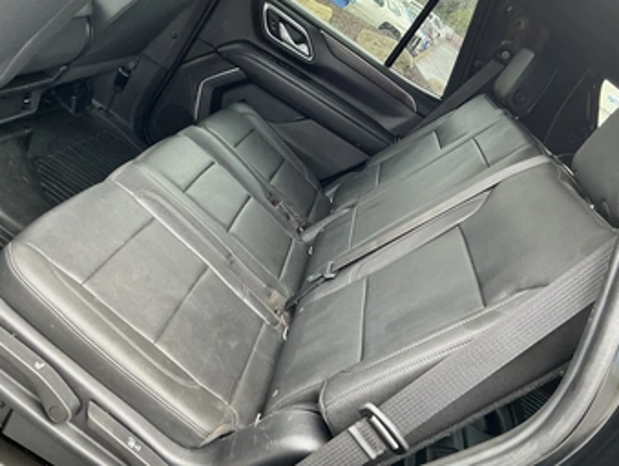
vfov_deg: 43.0
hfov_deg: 55.3
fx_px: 591
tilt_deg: -21.0
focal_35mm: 33
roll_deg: -36.2
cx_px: 296
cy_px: 212
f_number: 1.8
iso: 80
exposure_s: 1/60
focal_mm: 3
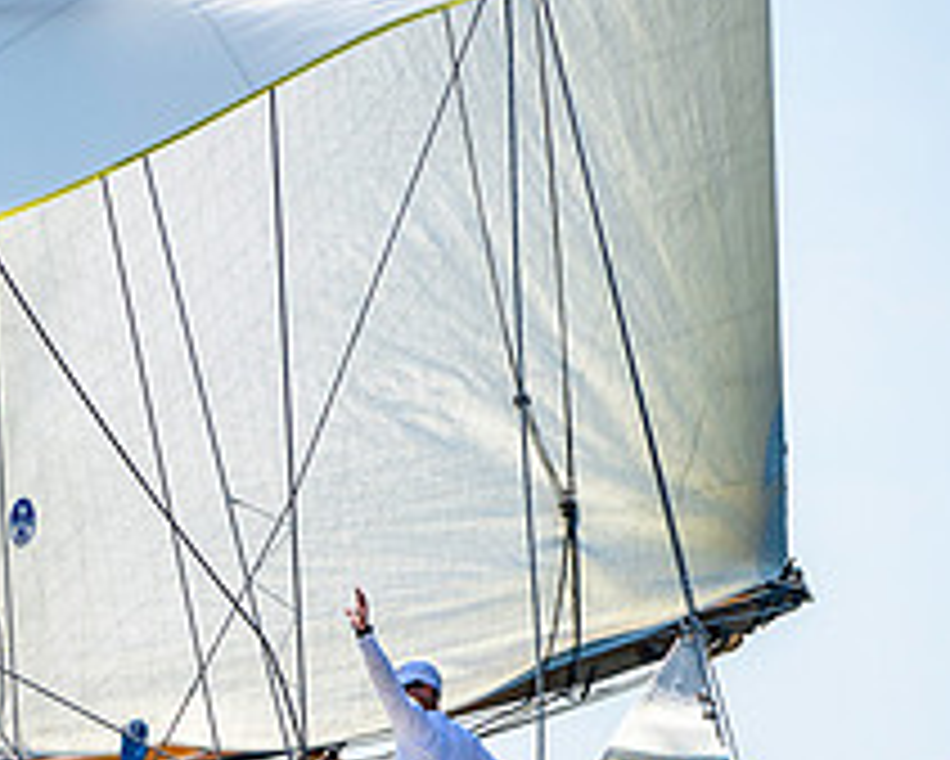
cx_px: -54
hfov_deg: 1.8
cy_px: 861
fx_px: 30520
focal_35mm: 1085
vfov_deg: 1.4
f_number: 4.5
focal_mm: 280
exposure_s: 1/4000
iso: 400
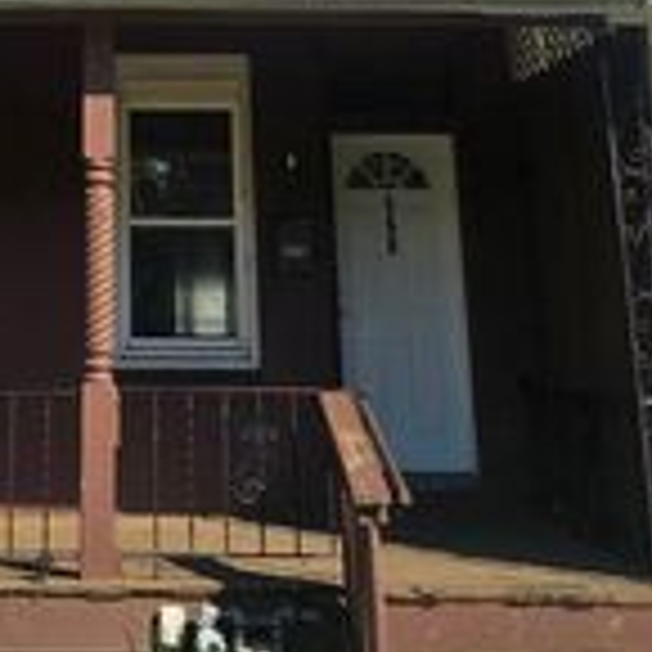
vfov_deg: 23.0
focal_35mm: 70
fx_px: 1492
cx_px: 94
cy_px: -83
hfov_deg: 24.1
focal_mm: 6.3
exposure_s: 1/724
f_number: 1.7
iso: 12
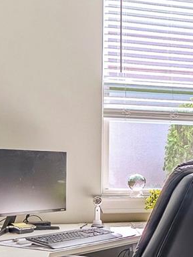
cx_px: 275
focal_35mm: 59
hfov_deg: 21.6
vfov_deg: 32.8
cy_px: 127
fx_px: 437
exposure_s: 1/1250
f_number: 4
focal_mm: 14.7
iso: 1000
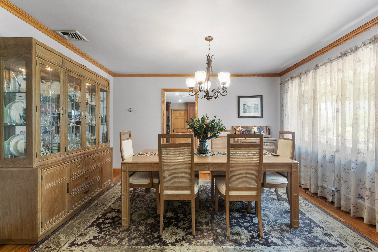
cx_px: 189
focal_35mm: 16
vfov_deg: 73.8
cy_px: 126
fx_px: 168
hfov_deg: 96.7
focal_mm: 16
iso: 250
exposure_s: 2
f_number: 9
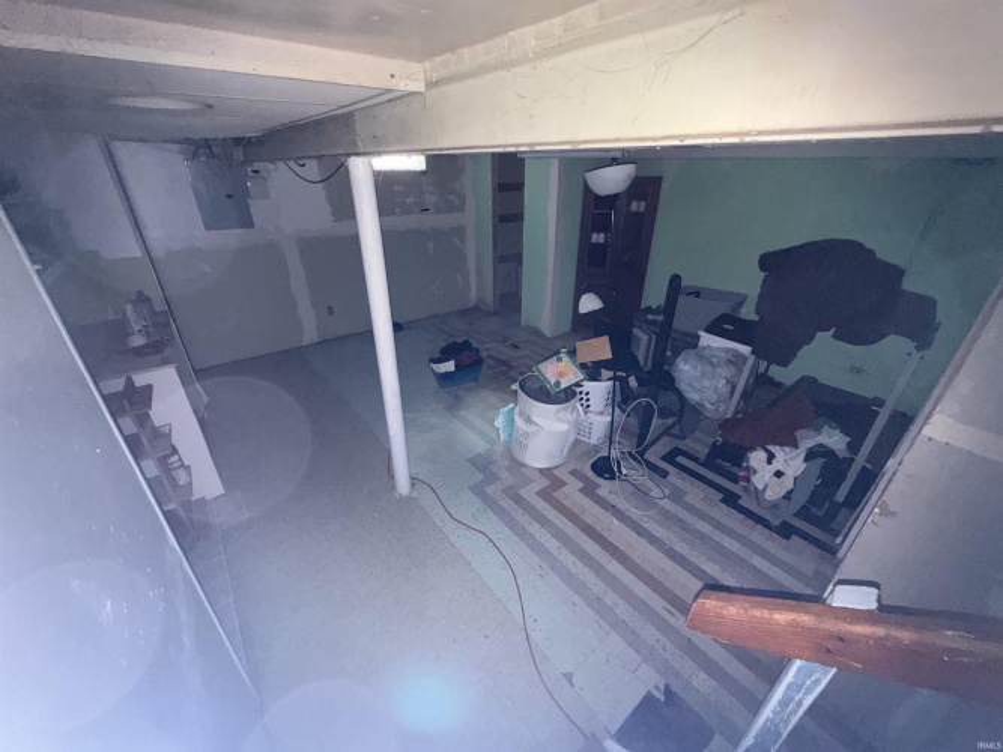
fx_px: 406
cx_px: 502
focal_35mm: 14
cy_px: 376
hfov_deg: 102.1
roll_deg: -0.9
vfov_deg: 85.7
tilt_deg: -26.7
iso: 640
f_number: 2.2
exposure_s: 1/16
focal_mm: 2.22
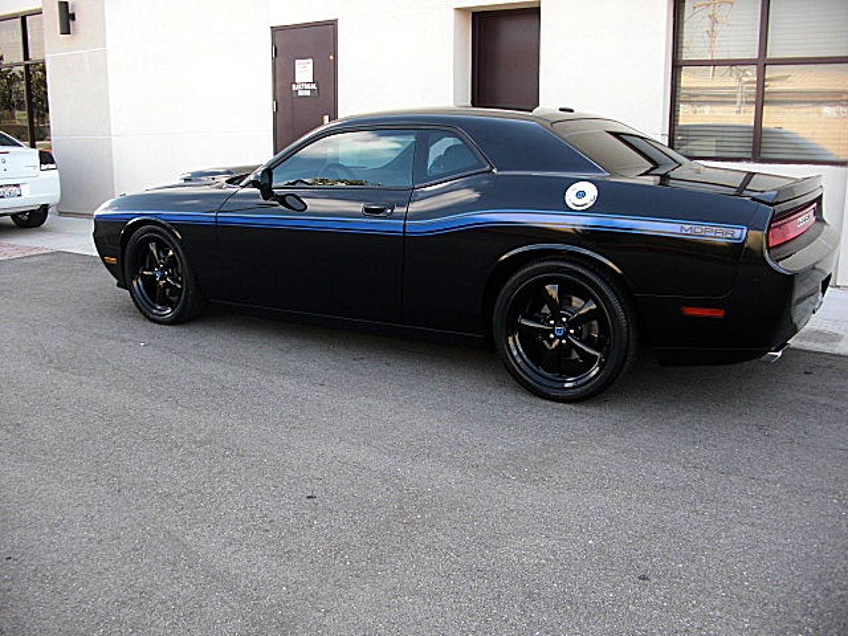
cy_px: 318
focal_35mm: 36
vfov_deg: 39.7
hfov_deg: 51.4
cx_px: 424
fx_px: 882
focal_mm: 6.3
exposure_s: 1/80
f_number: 2.8
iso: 50
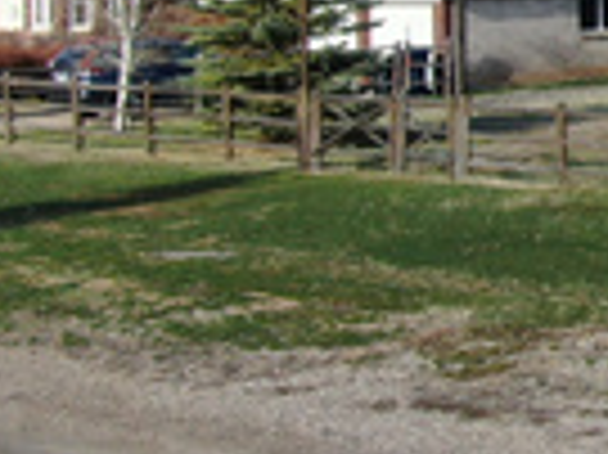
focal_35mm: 114
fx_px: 2001
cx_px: 1162
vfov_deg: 12.8
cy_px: -36
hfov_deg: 14.7
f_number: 2.8
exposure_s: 1/1000
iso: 100
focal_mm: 4.39
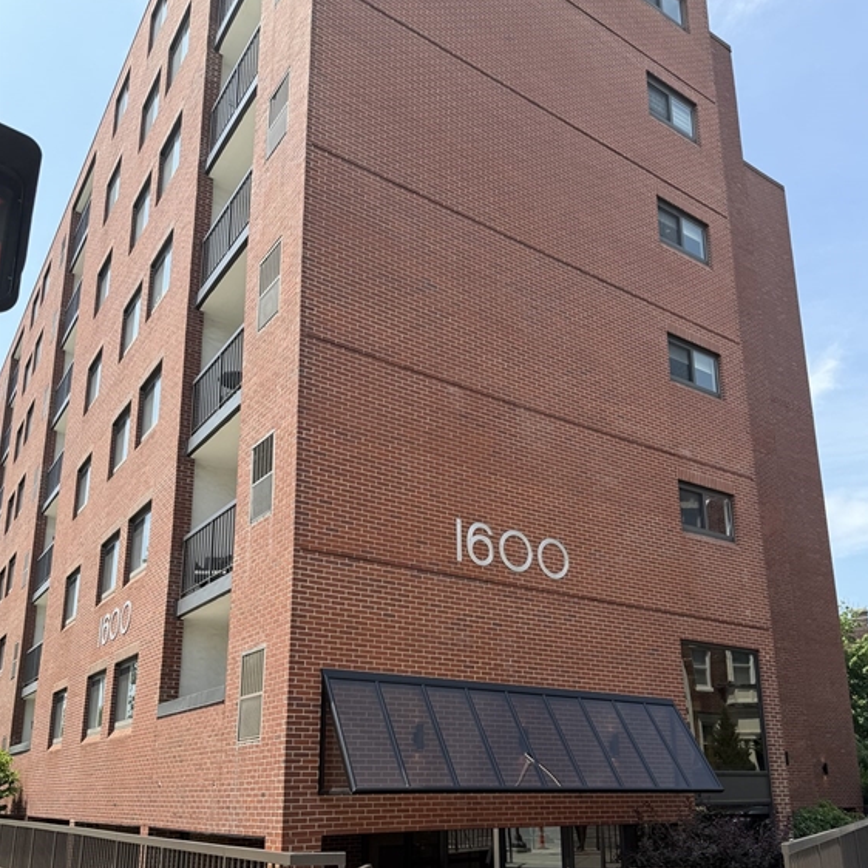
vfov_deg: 54.6
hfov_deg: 55.6
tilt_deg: +15.0
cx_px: 442
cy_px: 571
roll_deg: +0.0
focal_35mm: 29
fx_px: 823
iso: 80
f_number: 1.78
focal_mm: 6.76
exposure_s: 1/2299
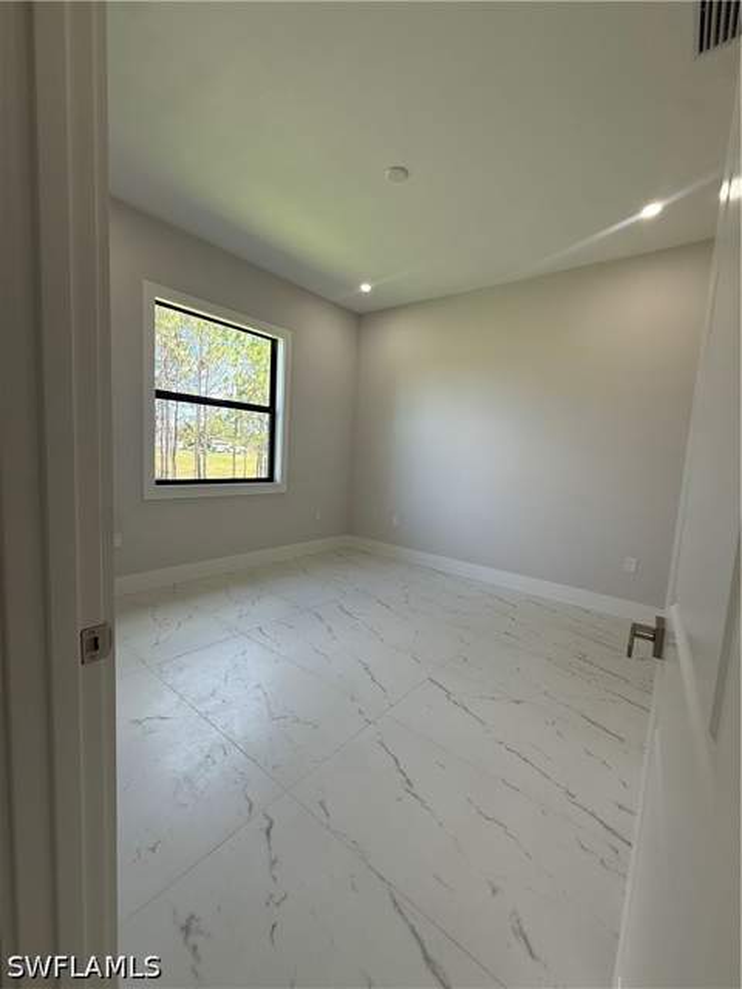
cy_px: 494
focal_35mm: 14
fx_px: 400
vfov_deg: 102.1
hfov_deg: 85.7
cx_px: 371
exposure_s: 1/121
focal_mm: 2.22
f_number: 2.2
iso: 64
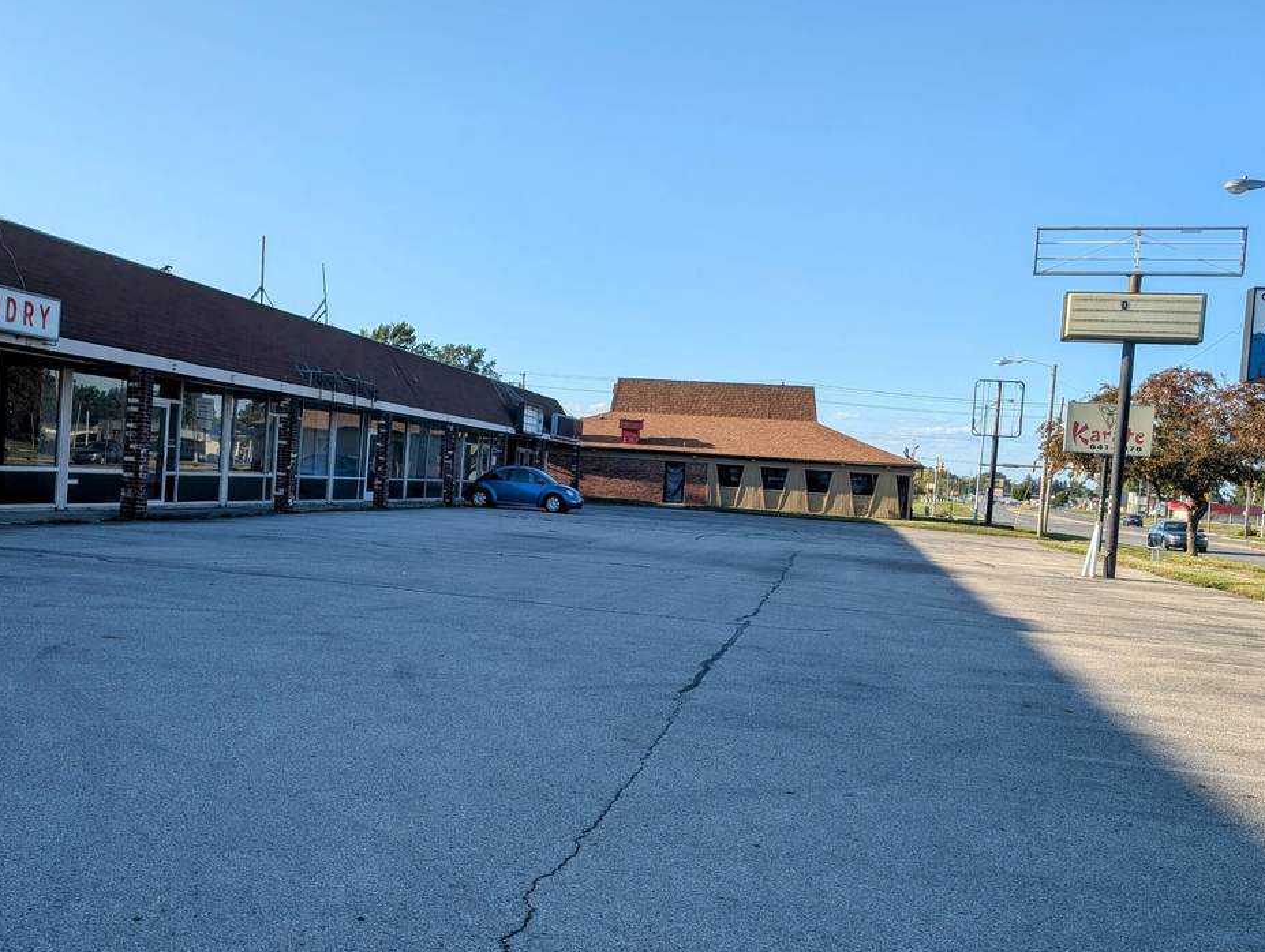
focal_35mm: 33
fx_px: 1208
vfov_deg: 43.0
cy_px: 496
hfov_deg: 54.9
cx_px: 515
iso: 22
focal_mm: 6.9
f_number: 1.68
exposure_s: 1/590
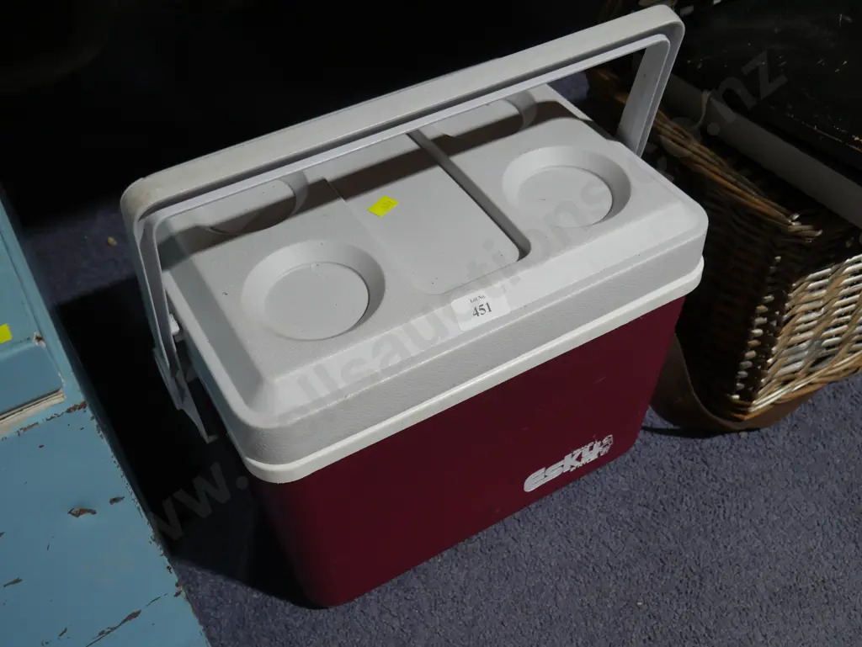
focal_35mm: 38
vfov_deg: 37.8
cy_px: 324
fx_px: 947
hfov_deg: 49.0
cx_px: 431
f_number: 4.1
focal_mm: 19
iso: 500
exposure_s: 1/60
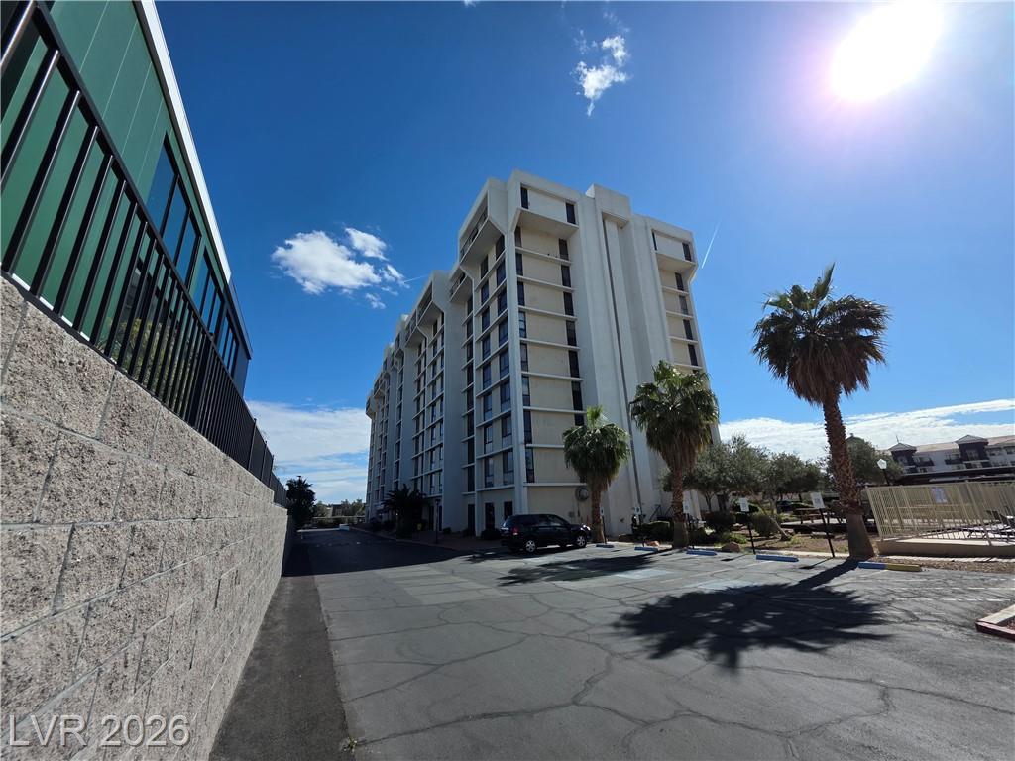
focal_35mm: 13
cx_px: 508
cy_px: 380
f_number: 1.9
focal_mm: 2.2
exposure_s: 1/3117
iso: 40
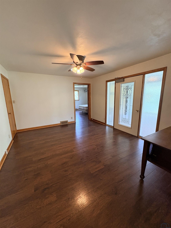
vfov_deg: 102.1
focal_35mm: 14
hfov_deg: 85.7
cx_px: 86
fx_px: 92
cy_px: 114
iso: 400
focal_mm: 2.22
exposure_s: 1/60
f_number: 2.2
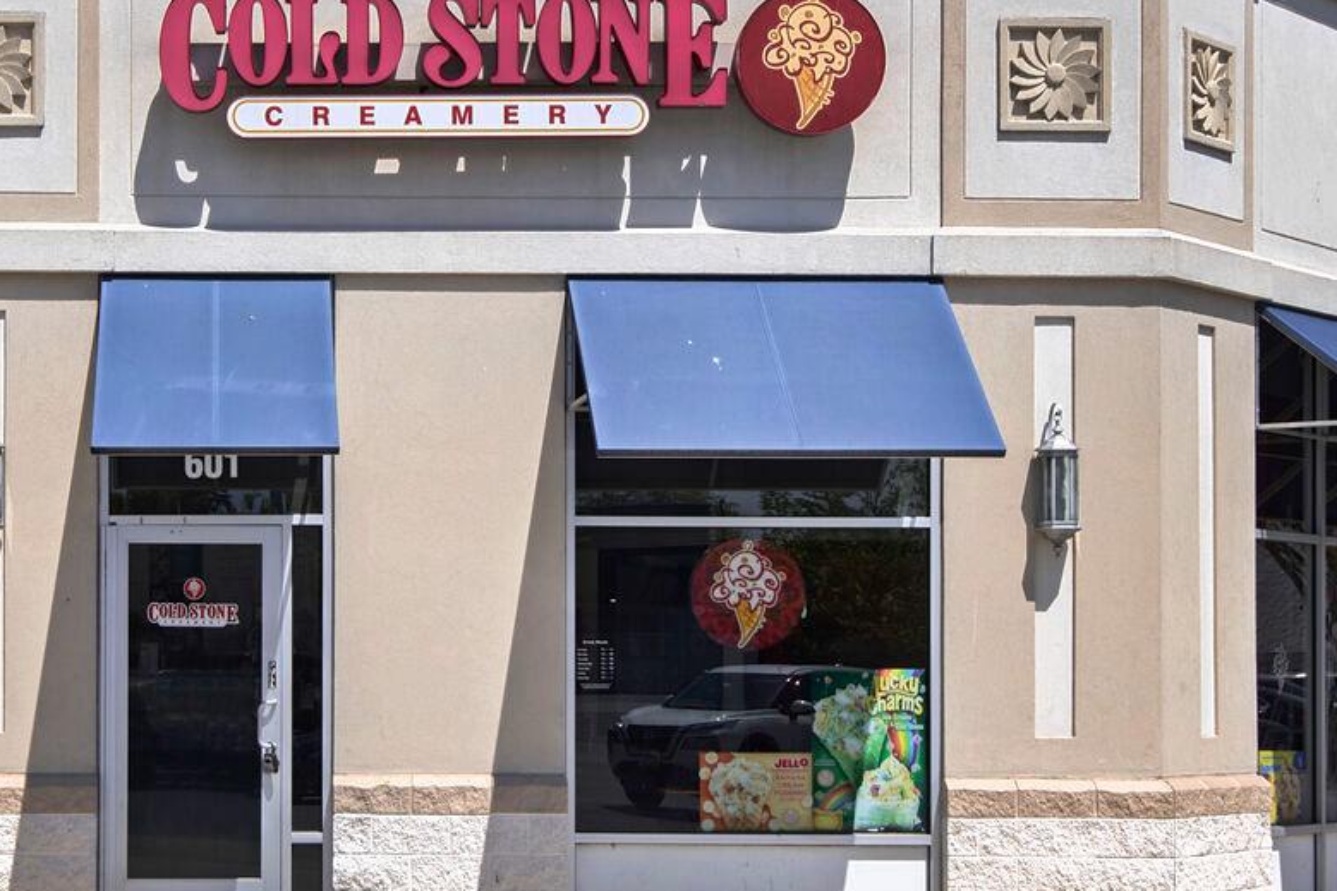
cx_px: 541
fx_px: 2636
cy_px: 271
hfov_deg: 28.4
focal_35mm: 71
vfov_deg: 19.1
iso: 200
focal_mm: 32
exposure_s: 1/1000
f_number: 8
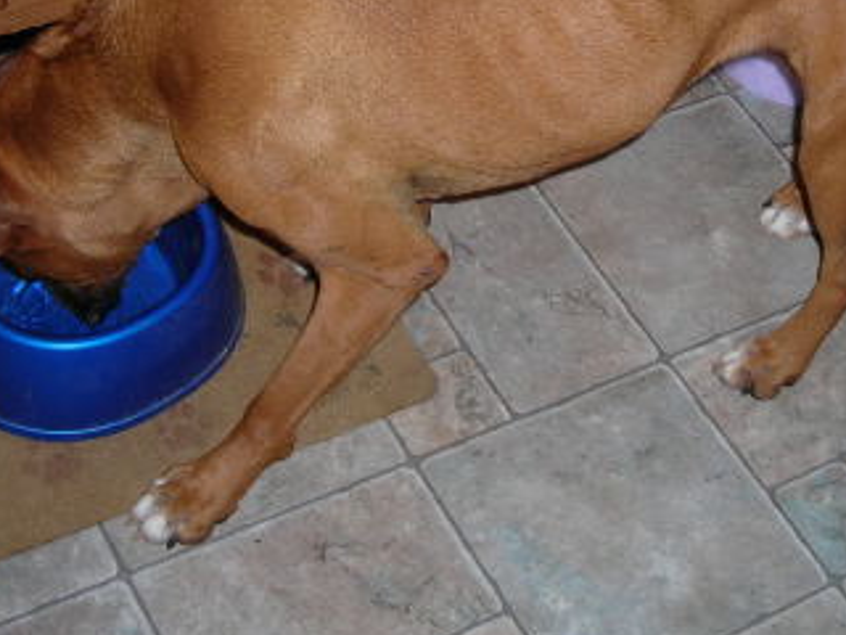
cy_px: 56
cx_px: 645
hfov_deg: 25.3
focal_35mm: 76
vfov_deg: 19.0
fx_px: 1857
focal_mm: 6.3
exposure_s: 1/60.1
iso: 62
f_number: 3.2
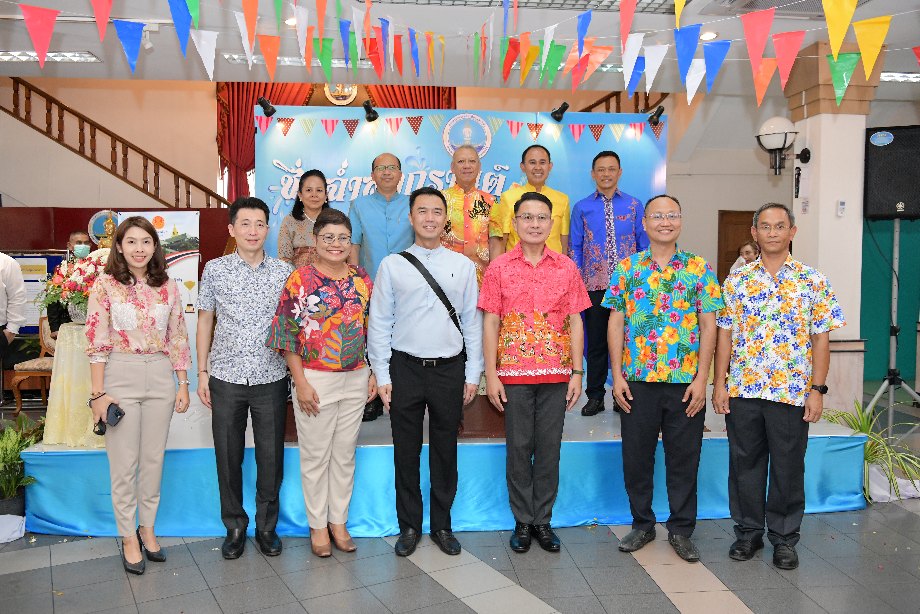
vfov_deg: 42.3
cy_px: 307
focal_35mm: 31
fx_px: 792
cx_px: 460
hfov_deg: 60.3
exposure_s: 1/250
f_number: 4
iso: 2500
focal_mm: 31
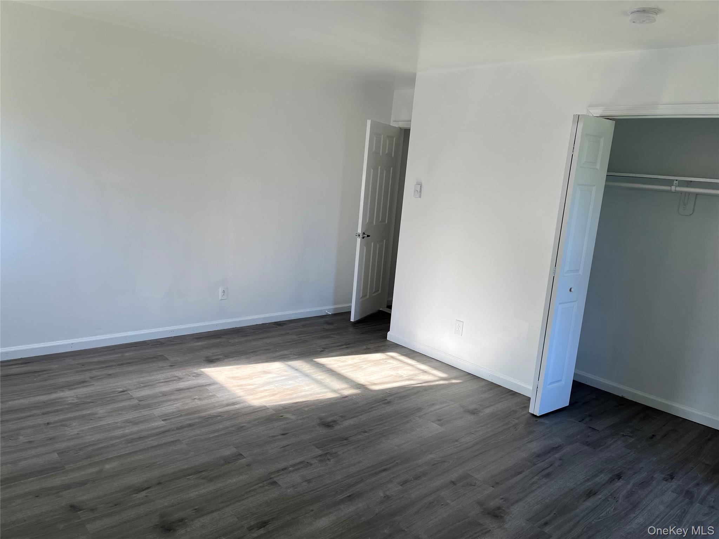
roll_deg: -4.6
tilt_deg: -11.6
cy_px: 270
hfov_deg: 67.3
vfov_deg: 53.1
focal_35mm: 26
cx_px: 360
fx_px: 540
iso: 32
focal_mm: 5.1
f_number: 1.6
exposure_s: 1/147
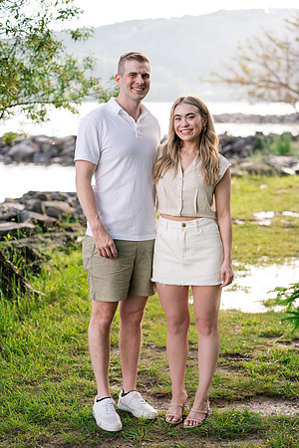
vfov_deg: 23.9
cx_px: 150
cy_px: 224
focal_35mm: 85
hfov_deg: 16.1
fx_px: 1059
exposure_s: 1/1000
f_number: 3.5
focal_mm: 85
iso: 800
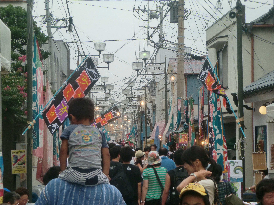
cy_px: 102
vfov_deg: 15.6
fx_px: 752
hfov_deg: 20.7
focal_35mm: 95
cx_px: 137
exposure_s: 1/100
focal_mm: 15.81
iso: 100
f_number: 5.4
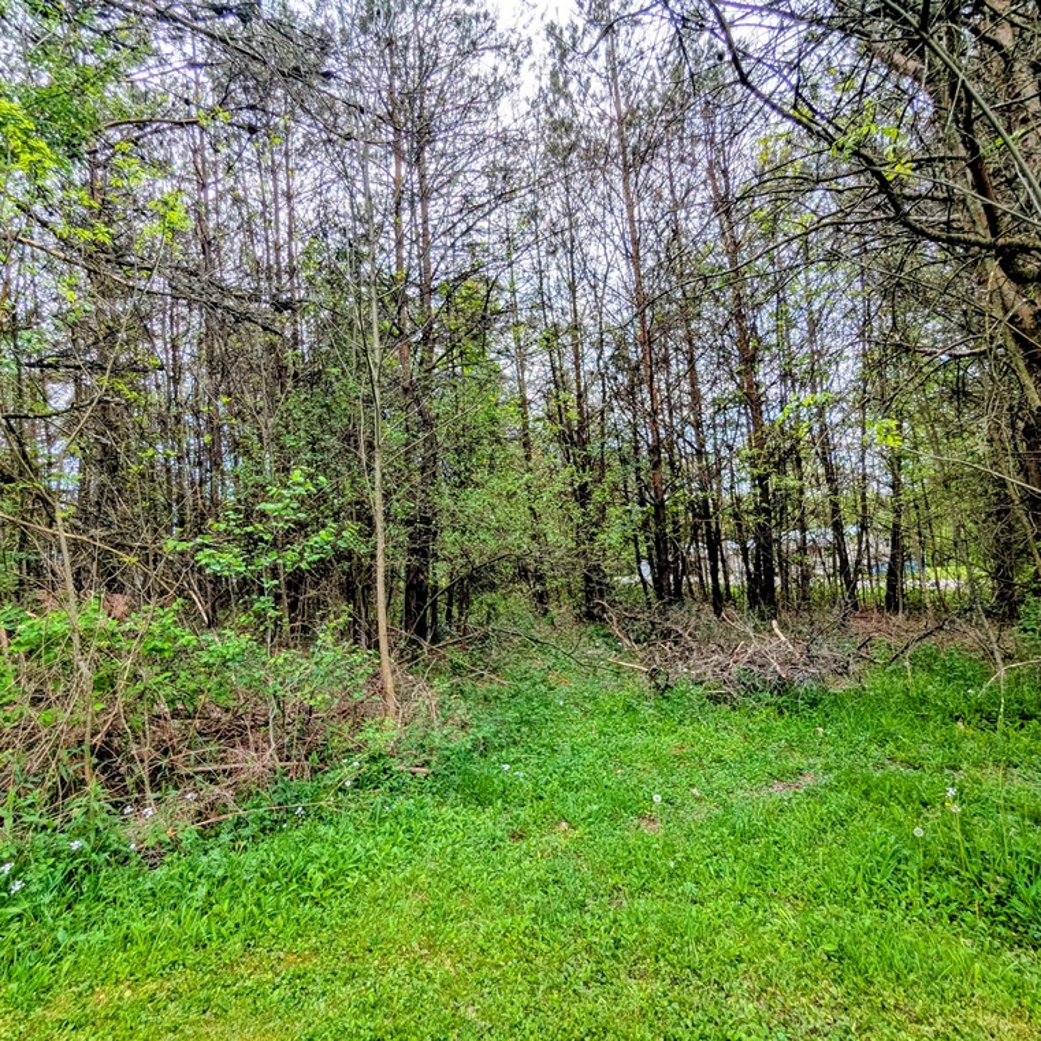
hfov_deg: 77.7
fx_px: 646
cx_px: 503
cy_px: 518
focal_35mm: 19
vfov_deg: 77.7
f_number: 2.2
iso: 44
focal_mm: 2.35
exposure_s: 1/923
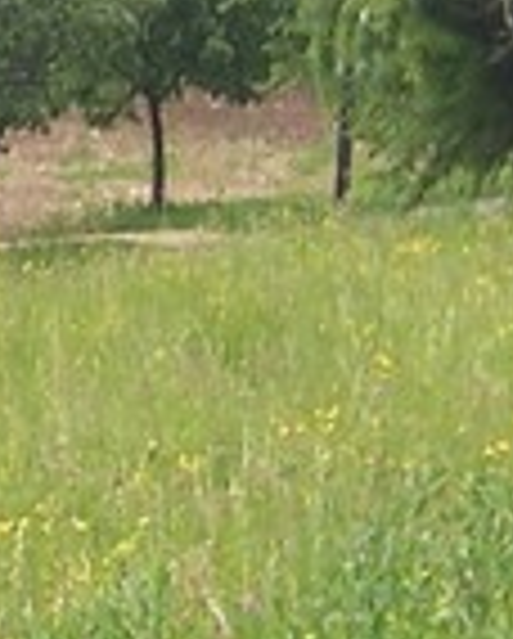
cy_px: -108
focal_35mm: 264
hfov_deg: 5.7
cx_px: -686
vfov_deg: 7.3
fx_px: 5000
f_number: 2.8
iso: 80
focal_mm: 6.2
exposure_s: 1/100
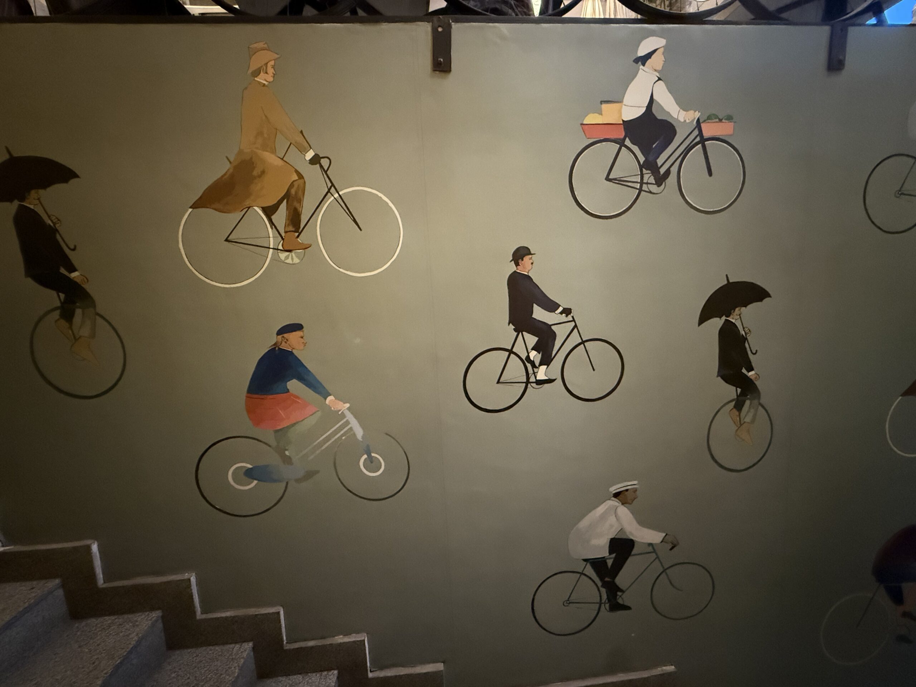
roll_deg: +3.1
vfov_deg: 85.7
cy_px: 344
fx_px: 370
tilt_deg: -7.2
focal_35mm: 14
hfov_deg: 102.1
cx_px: 458
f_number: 2.2
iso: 1250
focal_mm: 2.22
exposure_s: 1/25
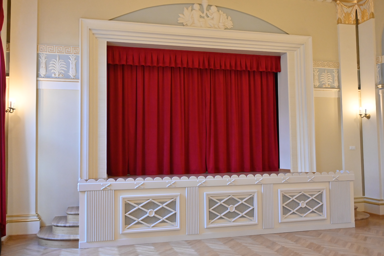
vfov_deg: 38.9
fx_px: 363
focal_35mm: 34
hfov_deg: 55.8
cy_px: 128
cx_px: 192
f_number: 4
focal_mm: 34
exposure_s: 1/400
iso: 2800
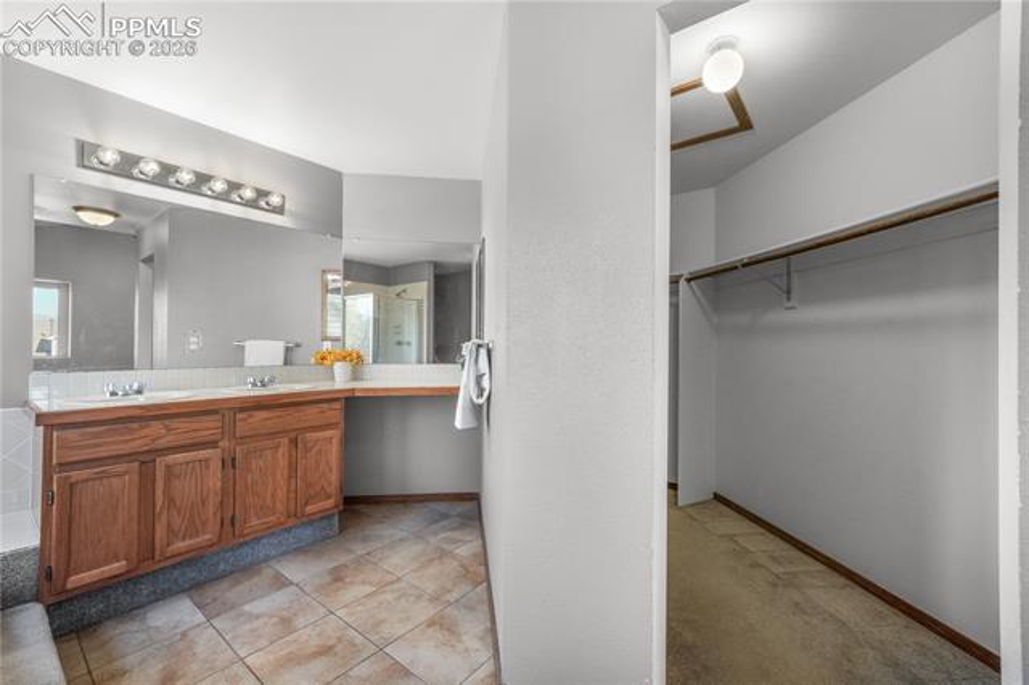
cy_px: 342
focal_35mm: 14
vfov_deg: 81.1
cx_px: 514
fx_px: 400
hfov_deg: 104.3
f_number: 11
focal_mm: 14
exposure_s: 1/30
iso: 5000
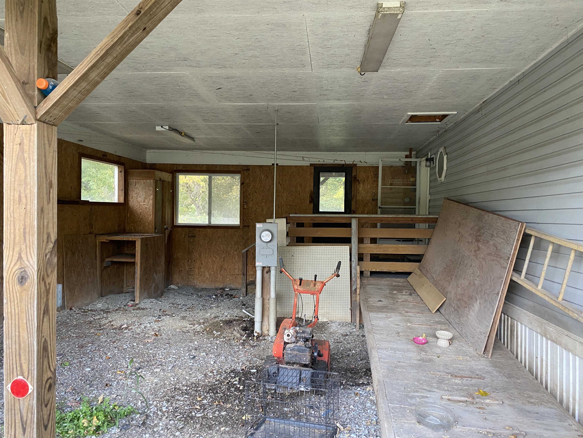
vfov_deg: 53.1
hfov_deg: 67.3
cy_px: 219
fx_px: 438
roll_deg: -1.4
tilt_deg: -3.1
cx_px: 292
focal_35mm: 26
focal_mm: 4.25
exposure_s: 1/75
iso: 125
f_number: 1.8
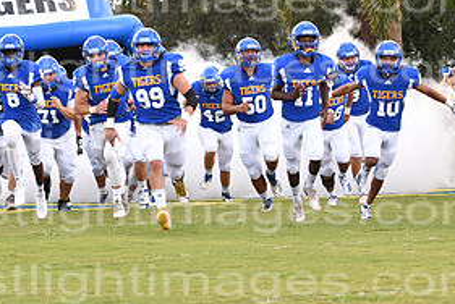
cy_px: 36
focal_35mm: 294
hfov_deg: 7.0
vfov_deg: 4.7
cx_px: 121
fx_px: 3720
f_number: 3.2
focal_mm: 95
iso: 800
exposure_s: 1/640
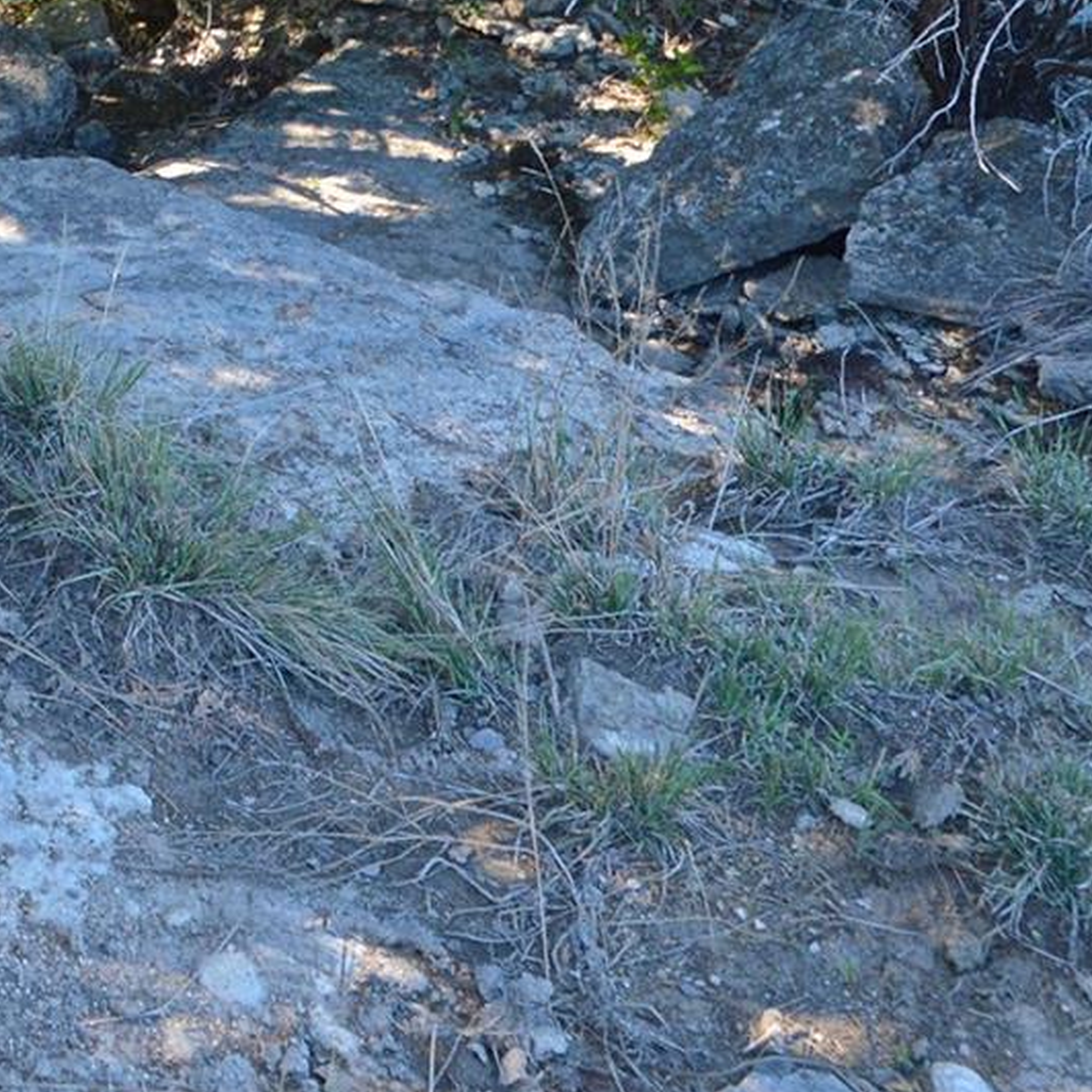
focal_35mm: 49
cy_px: -262
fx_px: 1749
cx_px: -172
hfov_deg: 30.2
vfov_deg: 29.2
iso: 200
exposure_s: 1/25
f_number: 7.1
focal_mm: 10
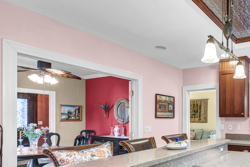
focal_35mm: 26
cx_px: 218
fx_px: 180
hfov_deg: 60.5
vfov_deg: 48.0
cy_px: 121
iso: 320
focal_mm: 14
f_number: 7.1
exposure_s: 1/5
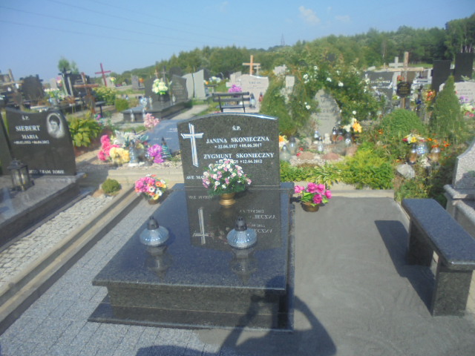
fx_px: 357
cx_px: 238
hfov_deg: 67.3
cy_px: 178
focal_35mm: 26
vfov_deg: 53.1
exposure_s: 1/100
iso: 100
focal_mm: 4.6
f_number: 11.5
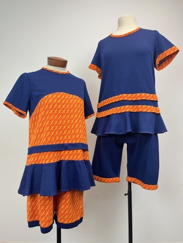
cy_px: 122
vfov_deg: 67.3
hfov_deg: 53.1
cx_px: 92
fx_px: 183
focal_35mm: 26
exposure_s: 1/120
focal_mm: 5.1
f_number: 1.6
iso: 80
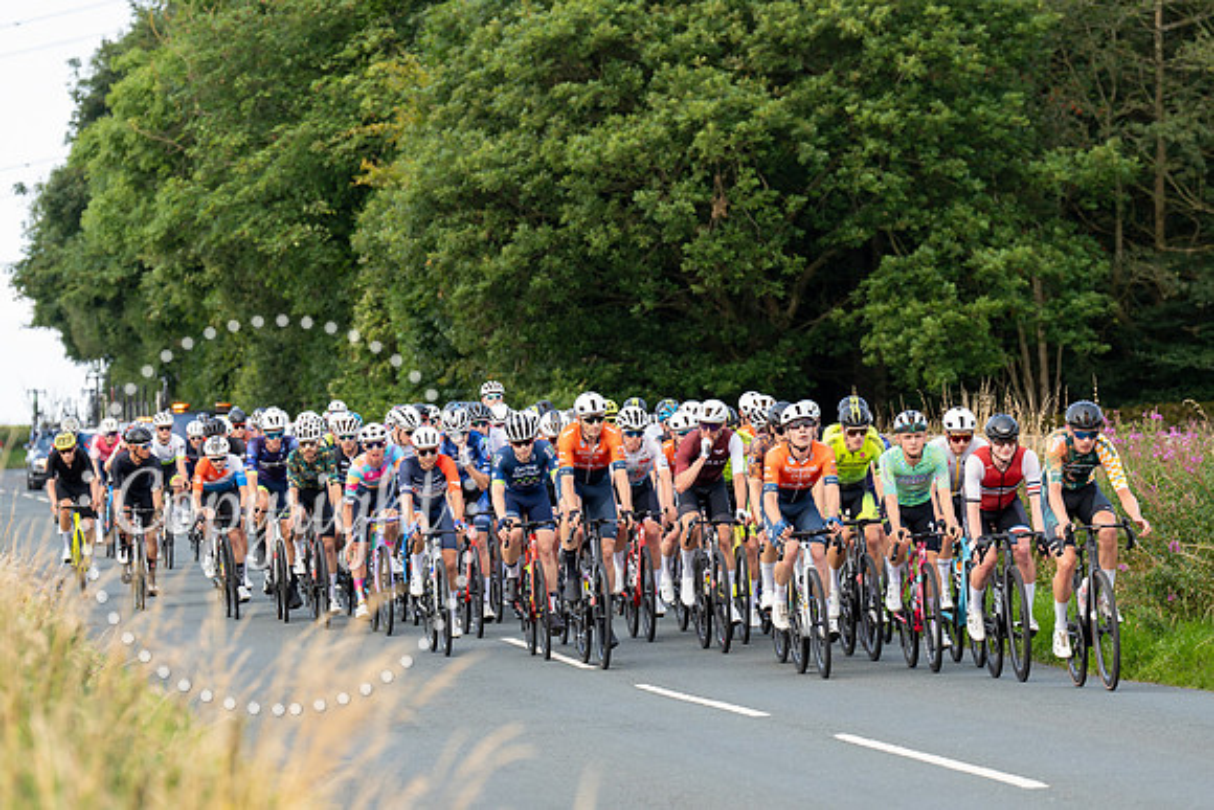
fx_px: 7522
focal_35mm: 223
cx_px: 601
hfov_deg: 9.2
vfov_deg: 6.2
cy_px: 443
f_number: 4.5
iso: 640
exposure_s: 1/800
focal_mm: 167
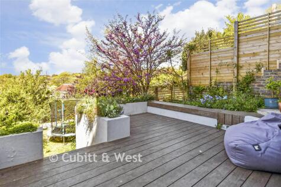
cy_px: 94
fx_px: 141
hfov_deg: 90.0
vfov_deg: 67.4
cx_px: 140
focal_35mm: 18
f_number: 8
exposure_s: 1/200
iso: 400
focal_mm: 12
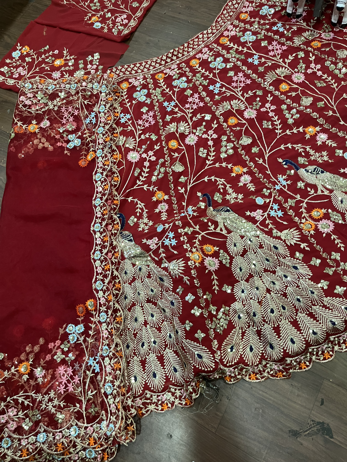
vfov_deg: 67.3
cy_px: 231
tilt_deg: -66.6
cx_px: 174
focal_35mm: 26
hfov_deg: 53.1
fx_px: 348
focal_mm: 5.1
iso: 400
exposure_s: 1/50
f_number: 1.6
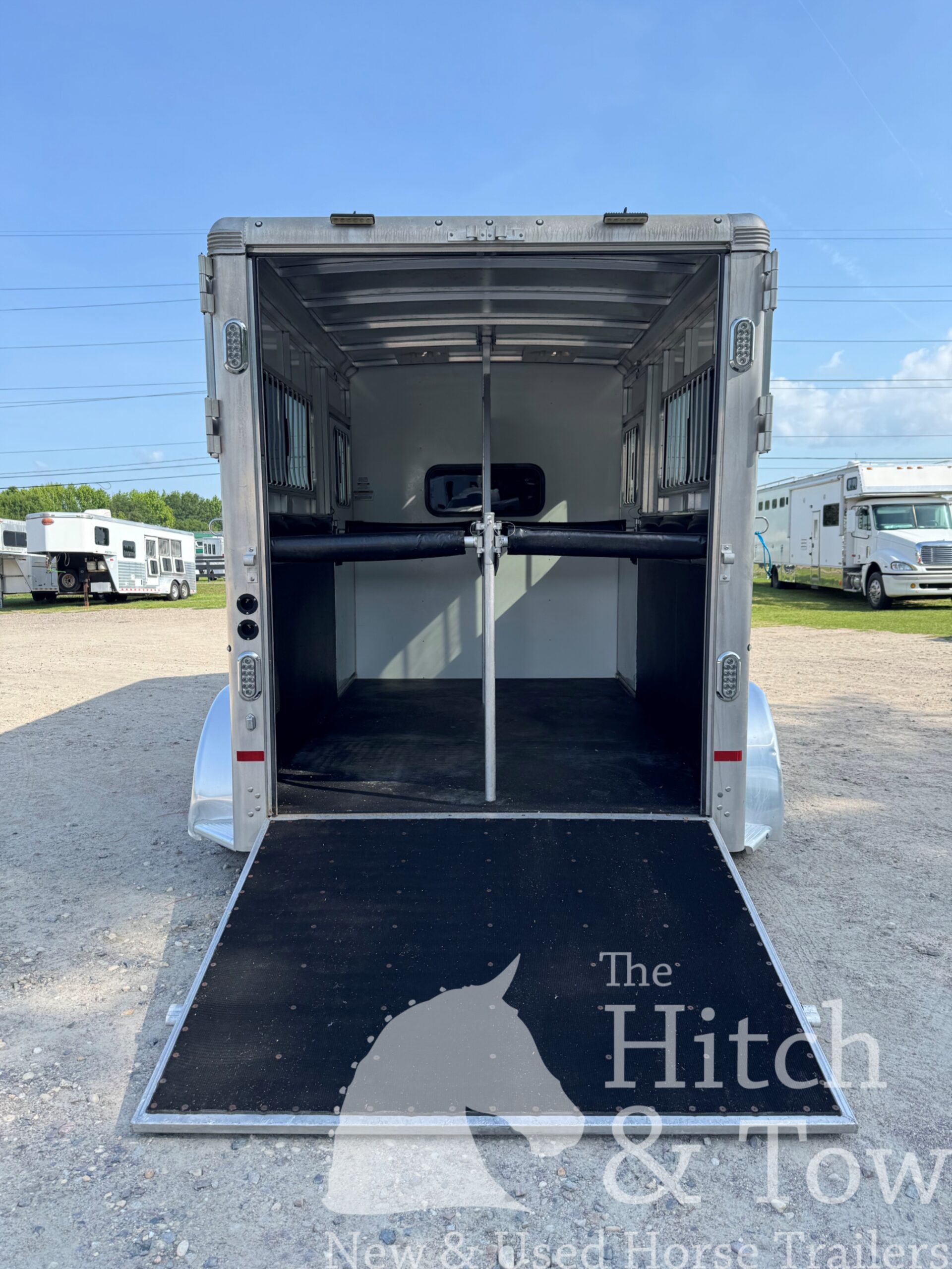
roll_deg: +1.7
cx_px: 476
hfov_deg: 56.8
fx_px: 880
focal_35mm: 24
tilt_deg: -5.0
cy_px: 634
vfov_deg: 71.6
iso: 80
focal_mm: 6.76
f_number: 1.78
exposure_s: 1/1980
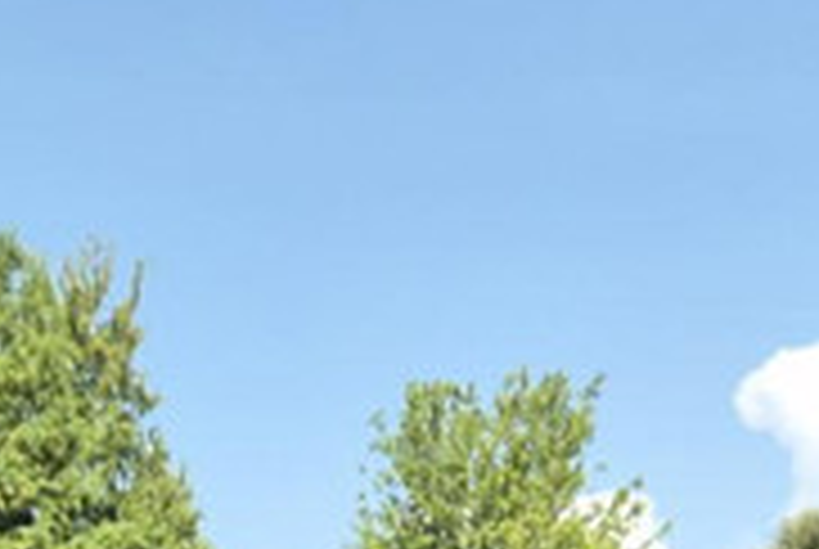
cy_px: 1444
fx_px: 3190
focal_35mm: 140
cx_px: 205
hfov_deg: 14.6
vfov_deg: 8.7
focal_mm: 5.4
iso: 80
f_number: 1.8
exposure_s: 1/2912
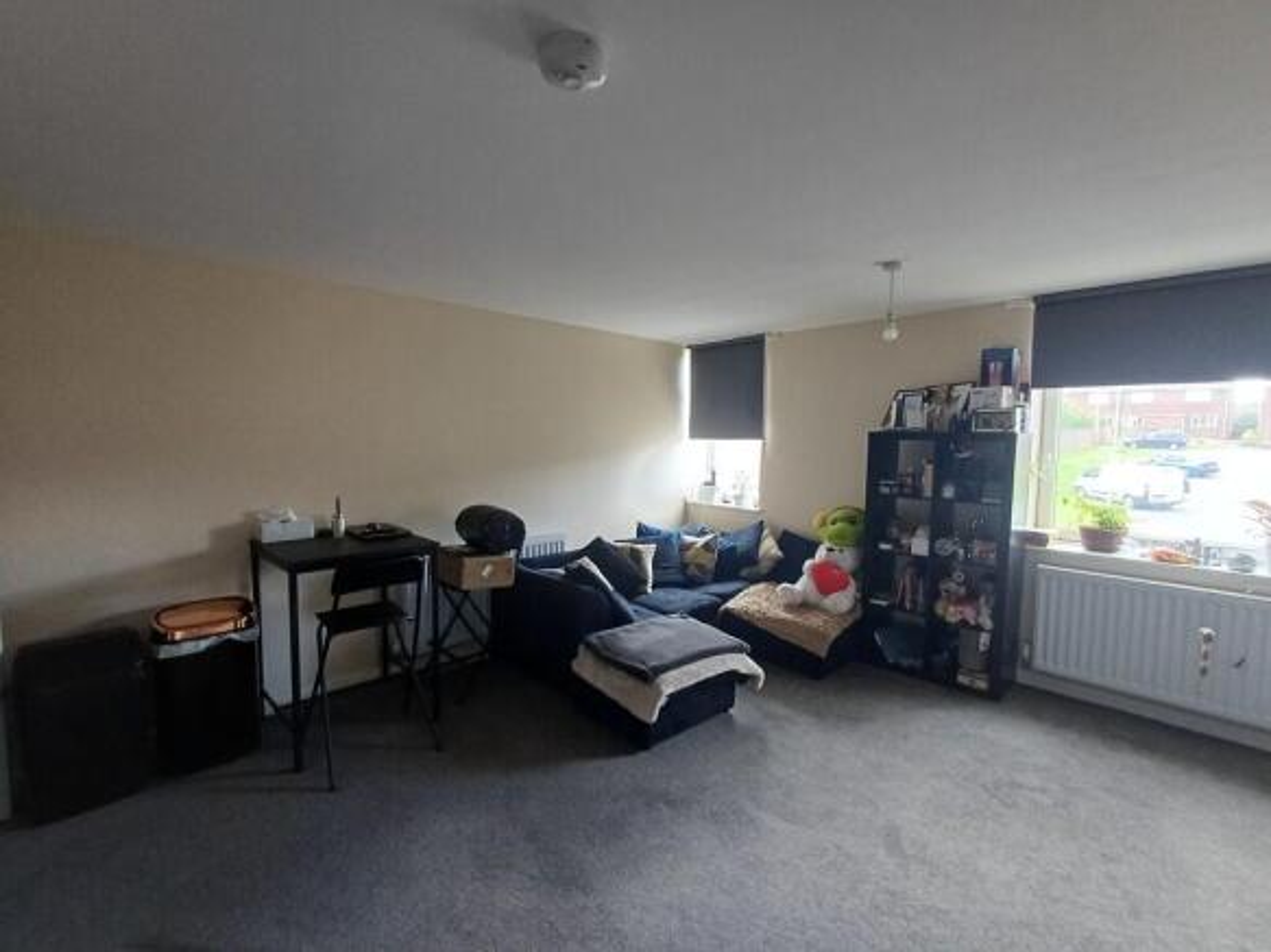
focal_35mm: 16
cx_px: 636
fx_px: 587
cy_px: 476
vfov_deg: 78.1
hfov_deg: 94.5
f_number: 2.2
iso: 200
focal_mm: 1.64
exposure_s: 1/50
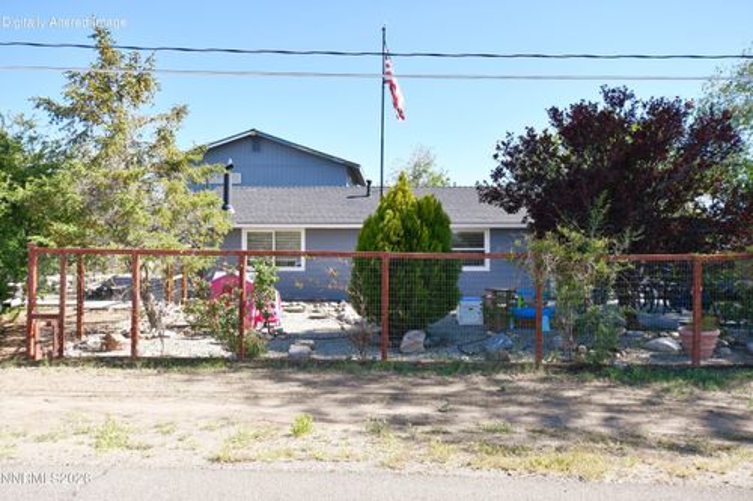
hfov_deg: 61.9
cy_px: 250
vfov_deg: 43.6
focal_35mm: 30
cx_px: 376
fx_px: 627
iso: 125
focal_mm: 20
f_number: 8
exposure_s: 1/250
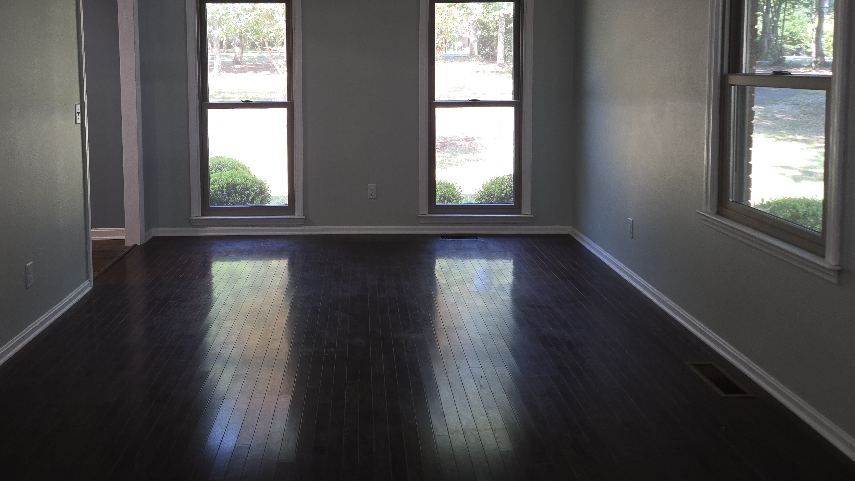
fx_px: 657
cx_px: 369
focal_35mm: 29
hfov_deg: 65.8
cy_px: 116
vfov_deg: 39.0
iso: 100
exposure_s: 1/60
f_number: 1.8
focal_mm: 5.4
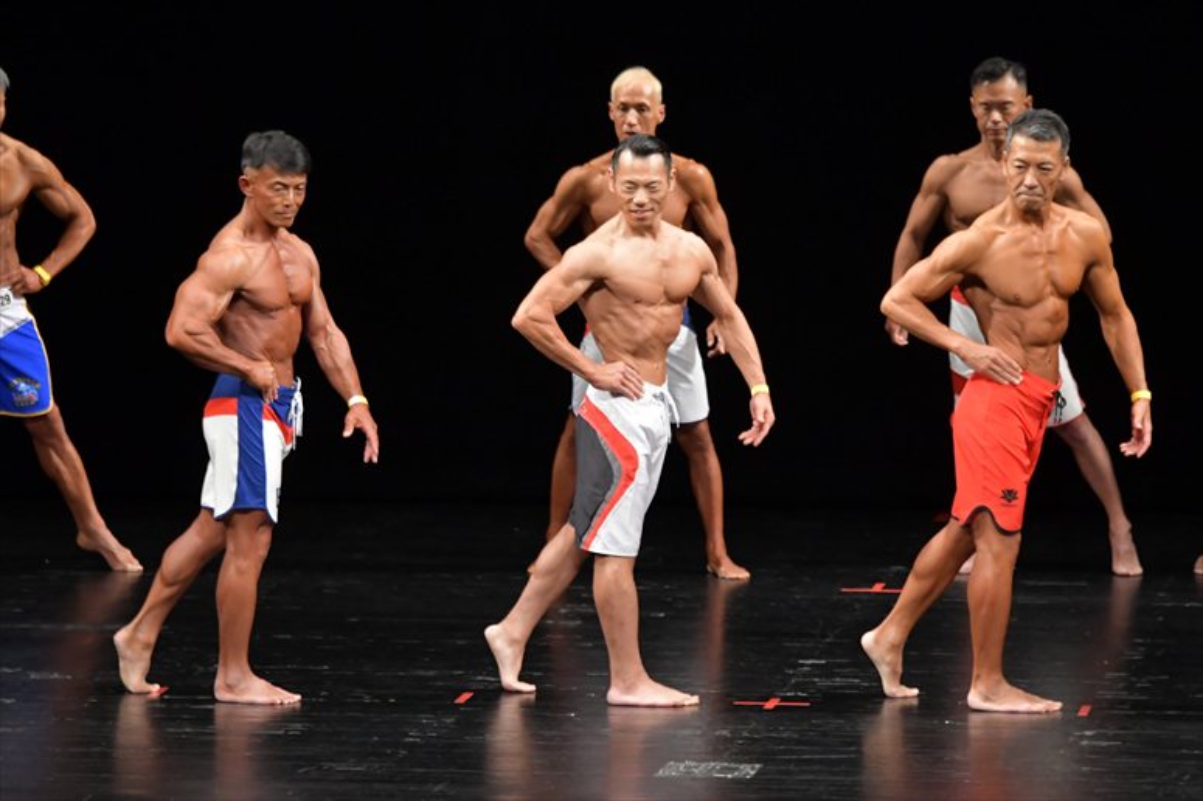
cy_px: 400
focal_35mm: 240
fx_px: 8016
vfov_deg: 5.7
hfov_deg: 8.6
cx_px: 602
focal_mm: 160
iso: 3200
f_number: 5.6
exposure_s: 1/400
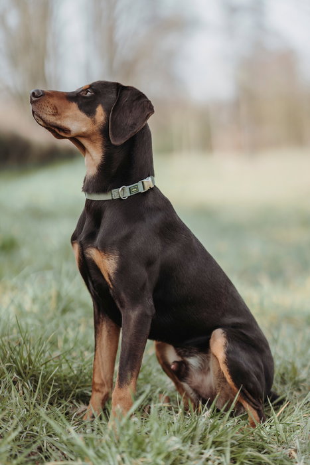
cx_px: 155
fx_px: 1097
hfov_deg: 16.1
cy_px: 232
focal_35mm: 85
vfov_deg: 23.9
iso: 400
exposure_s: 1/2500
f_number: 1.6
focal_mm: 85
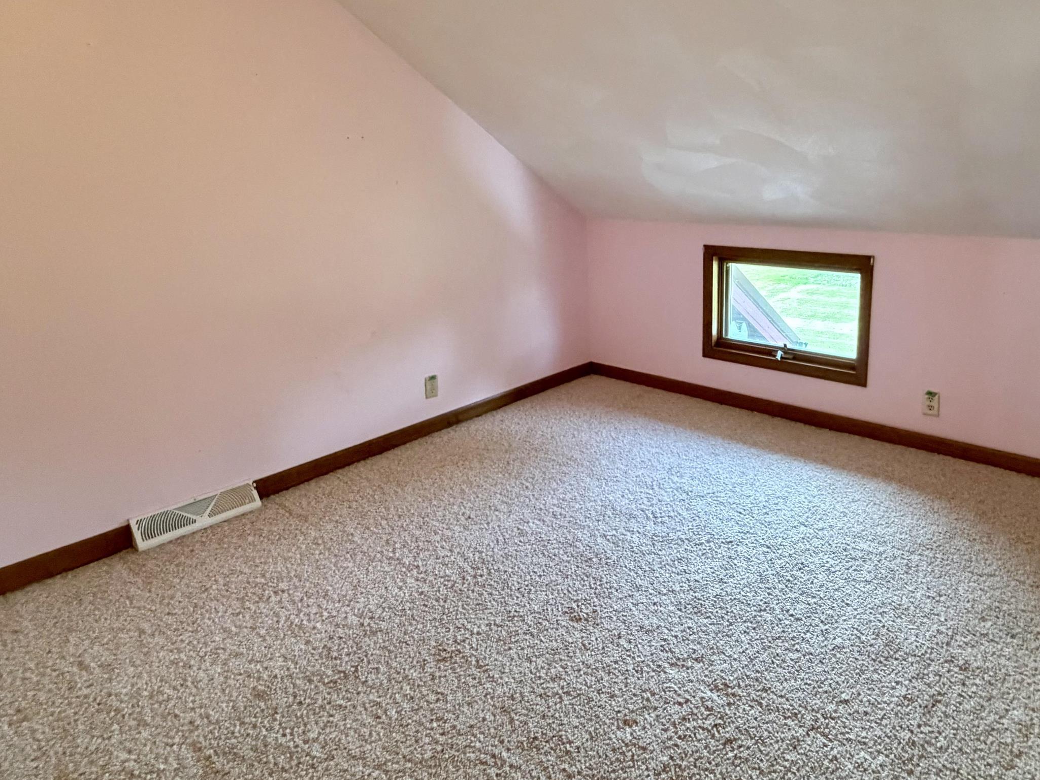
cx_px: 682
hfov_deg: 76.8
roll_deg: +0.5
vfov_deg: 62.5
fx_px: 631
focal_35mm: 21
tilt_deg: -10.1
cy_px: 291
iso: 640
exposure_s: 1/60
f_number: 2.2
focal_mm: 2.22
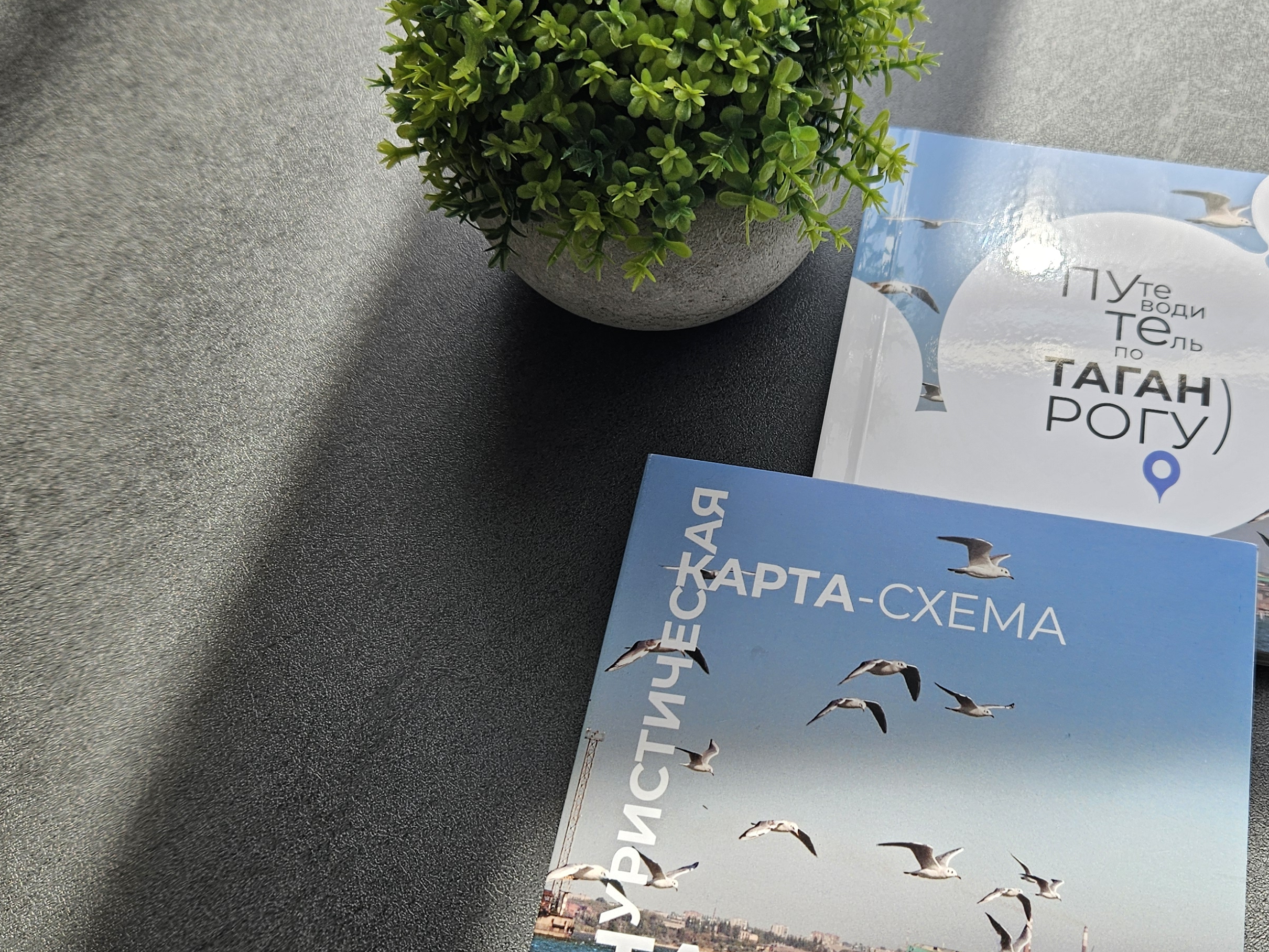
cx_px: 823
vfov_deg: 37.7
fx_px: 1393
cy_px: 431
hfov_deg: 48.3
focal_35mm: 38
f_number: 1.8
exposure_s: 1/273
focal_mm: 5.4
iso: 25
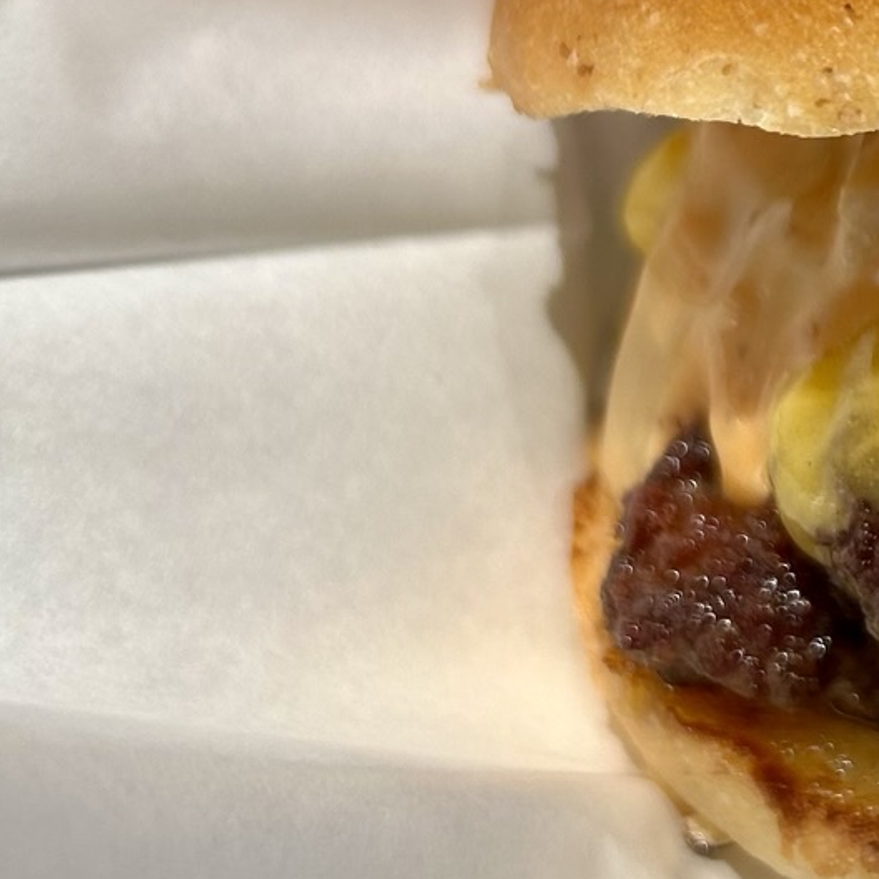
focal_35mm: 87
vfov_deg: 19.9
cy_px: 271
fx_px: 2499
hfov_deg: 18.4
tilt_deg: -30.6
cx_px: 1192
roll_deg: +3.0
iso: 40
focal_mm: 5.7
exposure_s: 1/100
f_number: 1.5
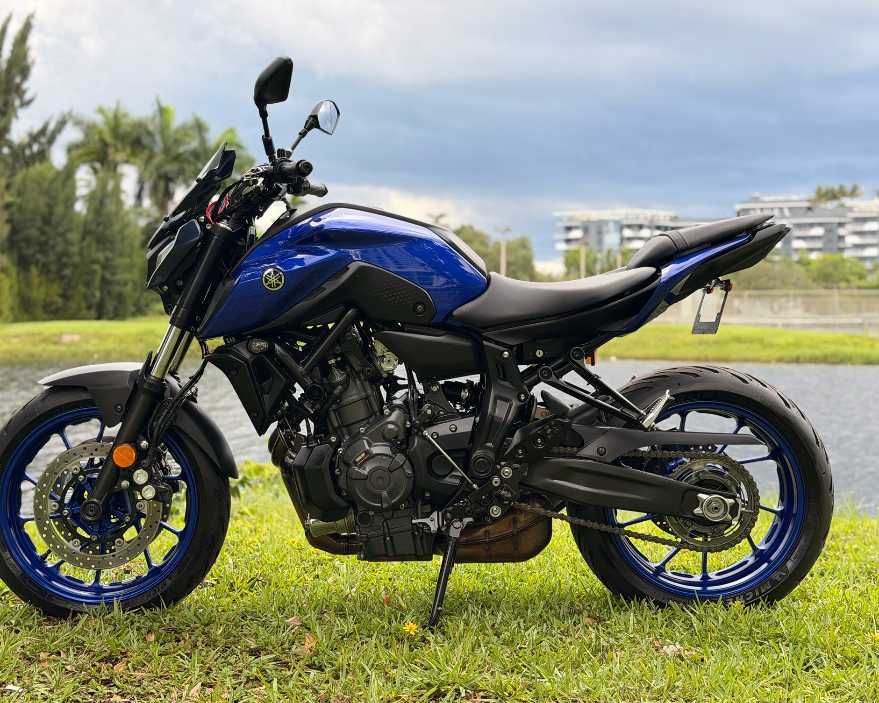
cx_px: 402
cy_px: 345
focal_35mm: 51
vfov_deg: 29.7
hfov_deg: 36.6
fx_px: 1327
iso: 64
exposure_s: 1/733
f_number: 1.78
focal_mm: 6.76
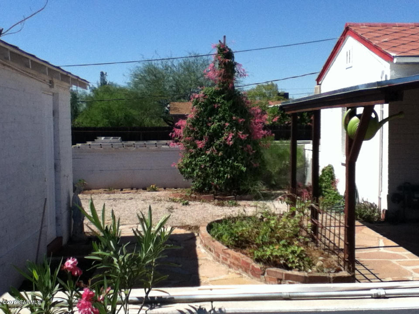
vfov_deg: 44.2
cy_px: 157
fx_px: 387
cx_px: 210
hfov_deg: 56.8
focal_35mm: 32
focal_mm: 3.85
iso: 80
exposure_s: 1/1685
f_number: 2.4
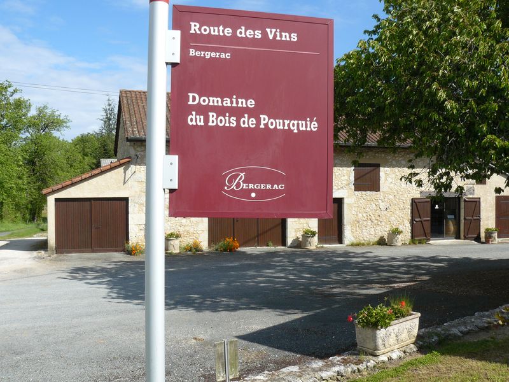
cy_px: 191
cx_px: 254
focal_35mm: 36
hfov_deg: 51.4
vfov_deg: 39.7
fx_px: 529
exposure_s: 1/320
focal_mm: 6
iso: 100
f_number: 5.6
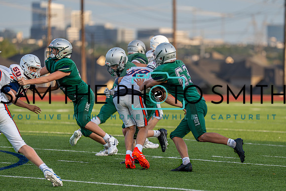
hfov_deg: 7.5
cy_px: 101
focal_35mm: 275
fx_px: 2187
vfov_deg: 5.0
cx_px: 176
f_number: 2.8
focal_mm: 200
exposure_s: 1/2000
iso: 500
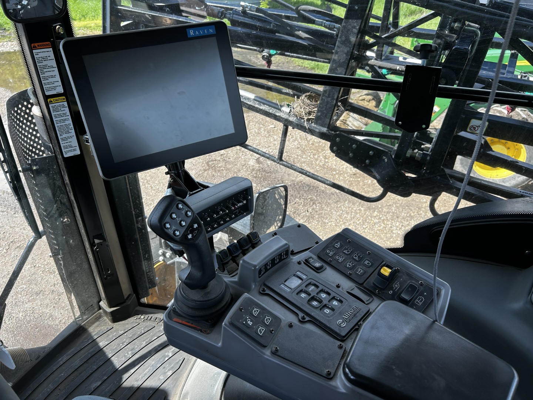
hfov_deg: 67.3
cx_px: 266
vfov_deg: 53.1
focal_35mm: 26
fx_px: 400
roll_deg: +0.0
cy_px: 200
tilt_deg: -32.9
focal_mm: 5.7
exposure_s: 1/654
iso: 50
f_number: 1.5
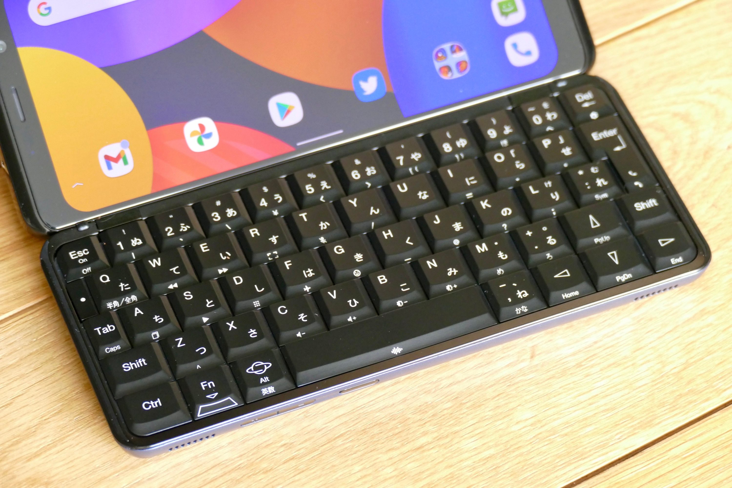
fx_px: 3456
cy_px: 244
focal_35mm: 170
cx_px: 366
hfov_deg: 12.1
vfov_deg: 8.1
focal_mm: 61.93
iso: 1600
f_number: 4
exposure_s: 1/50
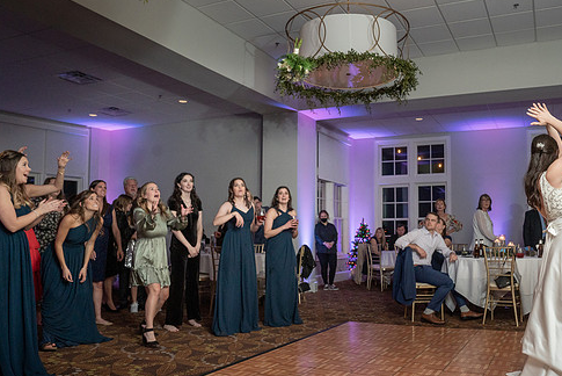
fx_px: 484
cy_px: 219
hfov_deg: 59.6
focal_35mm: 31
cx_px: 343
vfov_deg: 42.2
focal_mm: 24
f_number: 5.6
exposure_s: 1/200
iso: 2000
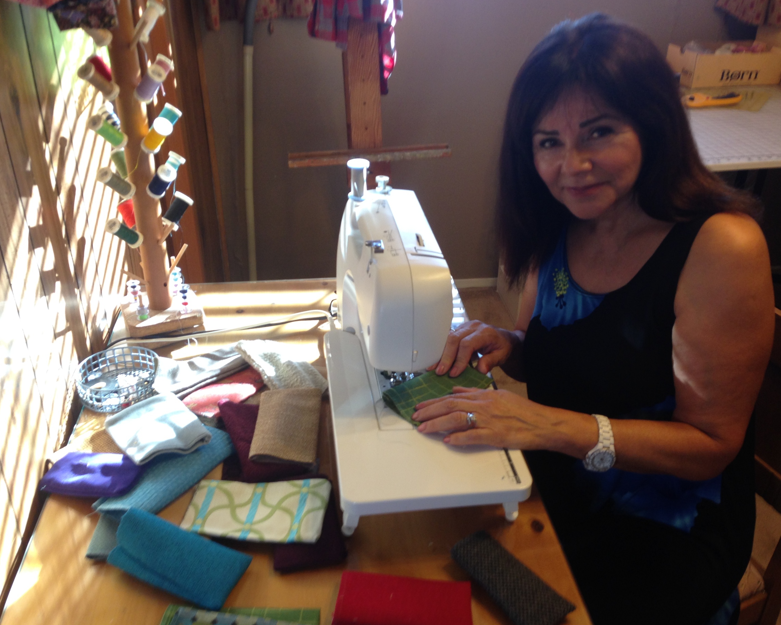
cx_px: 404
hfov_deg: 51.5
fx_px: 809
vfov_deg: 42.2
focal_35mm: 35
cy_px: 314
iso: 64
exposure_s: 1/40
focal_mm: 4.12
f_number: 2.4
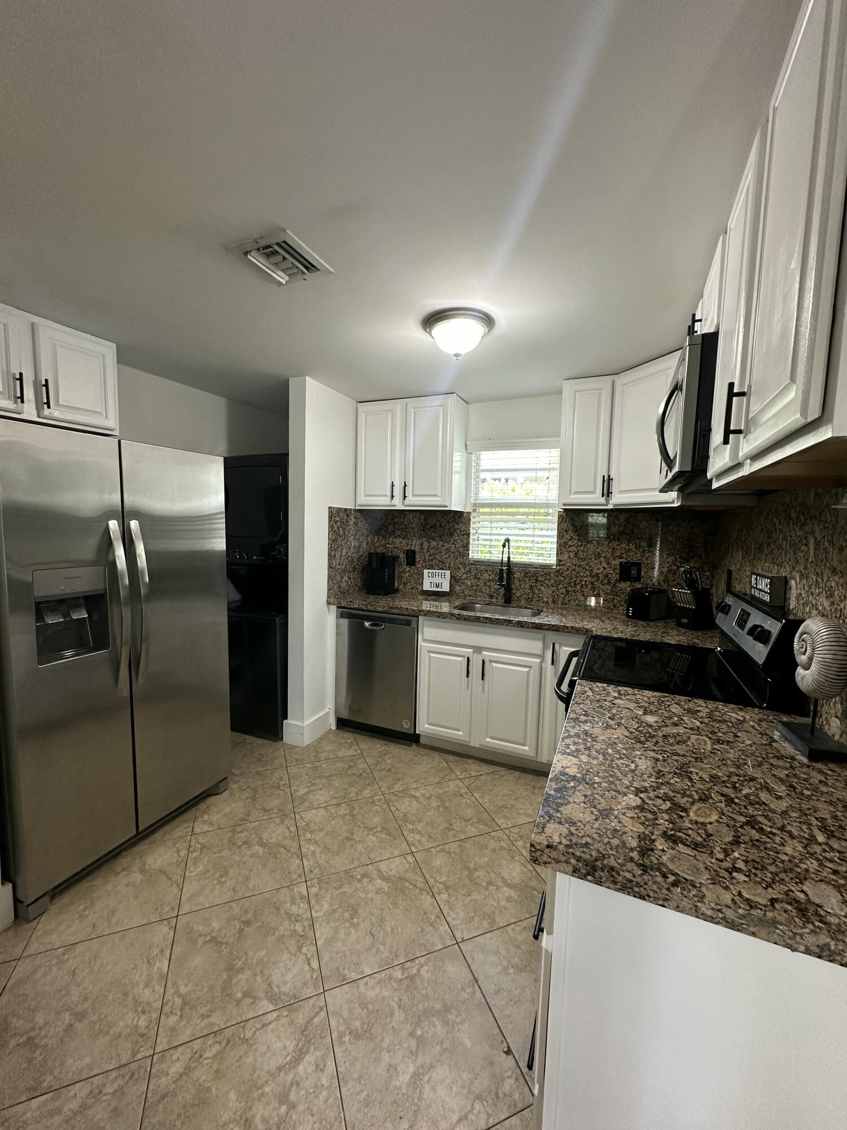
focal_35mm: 14
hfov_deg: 85.7
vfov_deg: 102.1
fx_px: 457
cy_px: 565
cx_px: 424
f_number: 2.2
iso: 160
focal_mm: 2.22
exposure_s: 1/60
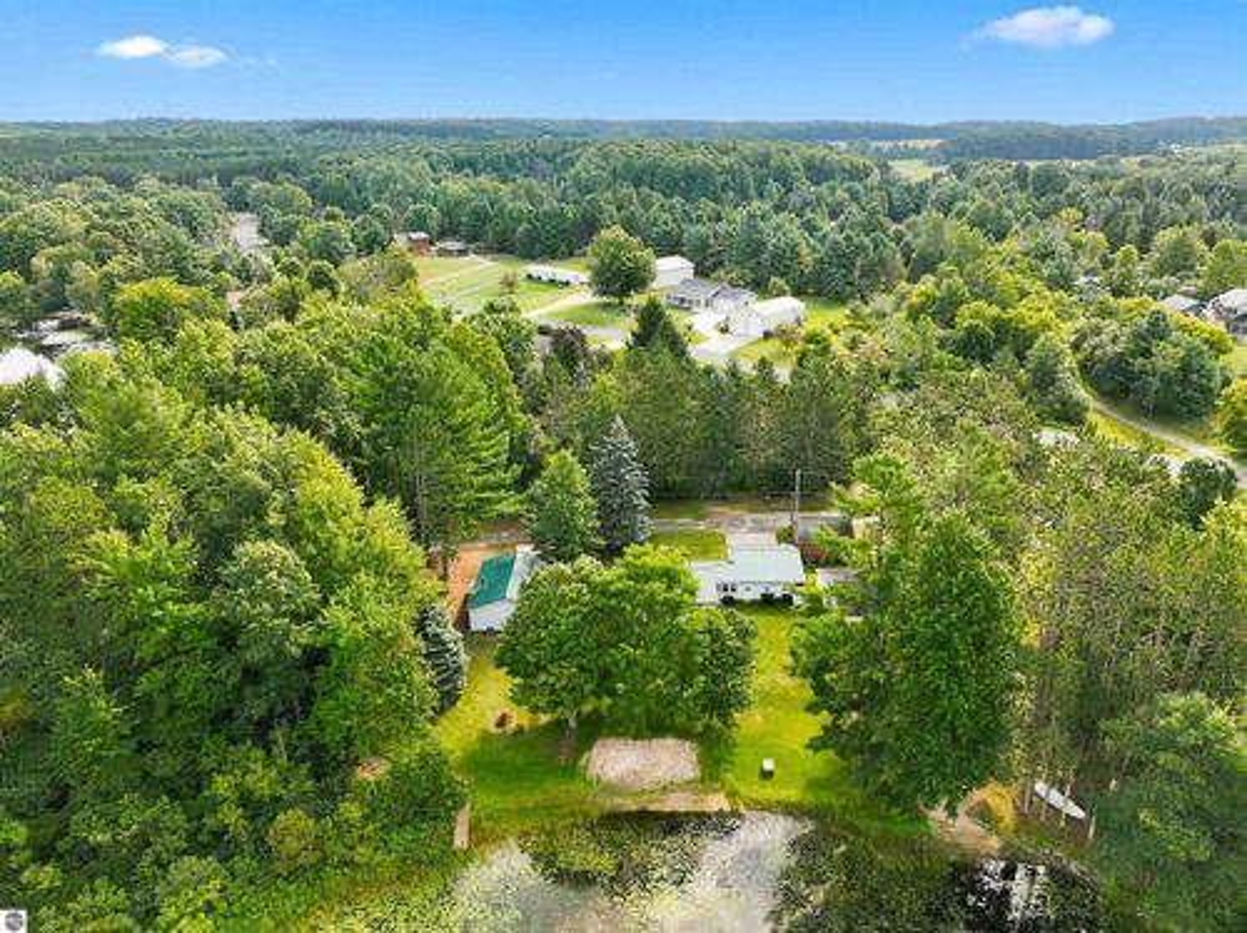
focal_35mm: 24
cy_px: 466
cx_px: 624
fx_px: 864
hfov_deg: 71.6
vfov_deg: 56.7
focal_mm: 12.3
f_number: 2.8
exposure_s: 1/500
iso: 410
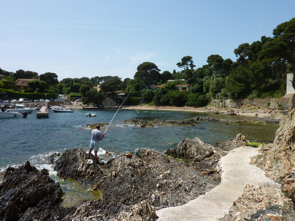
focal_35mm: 25
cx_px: 148
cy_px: 110
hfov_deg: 69.4
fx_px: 213
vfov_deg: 54.9
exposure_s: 1/500
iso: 80
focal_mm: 4.1
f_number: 5
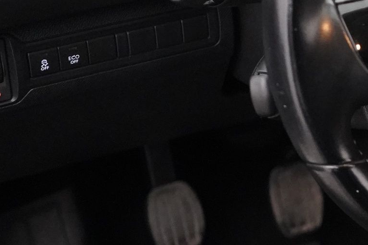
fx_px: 1206
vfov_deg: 11.5
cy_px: 7
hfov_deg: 16.1
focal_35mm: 118
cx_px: 532
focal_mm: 36
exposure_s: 1/125
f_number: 4
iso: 12800
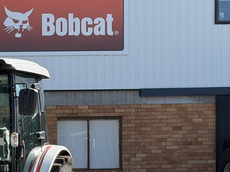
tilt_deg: -2.5
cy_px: 189
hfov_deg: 14.5
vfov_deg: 11.1
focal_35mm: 132
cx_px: -39
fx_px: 877
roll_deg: +1.9
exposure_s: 1/3704
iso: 64
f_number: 1.78
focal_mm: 6.76
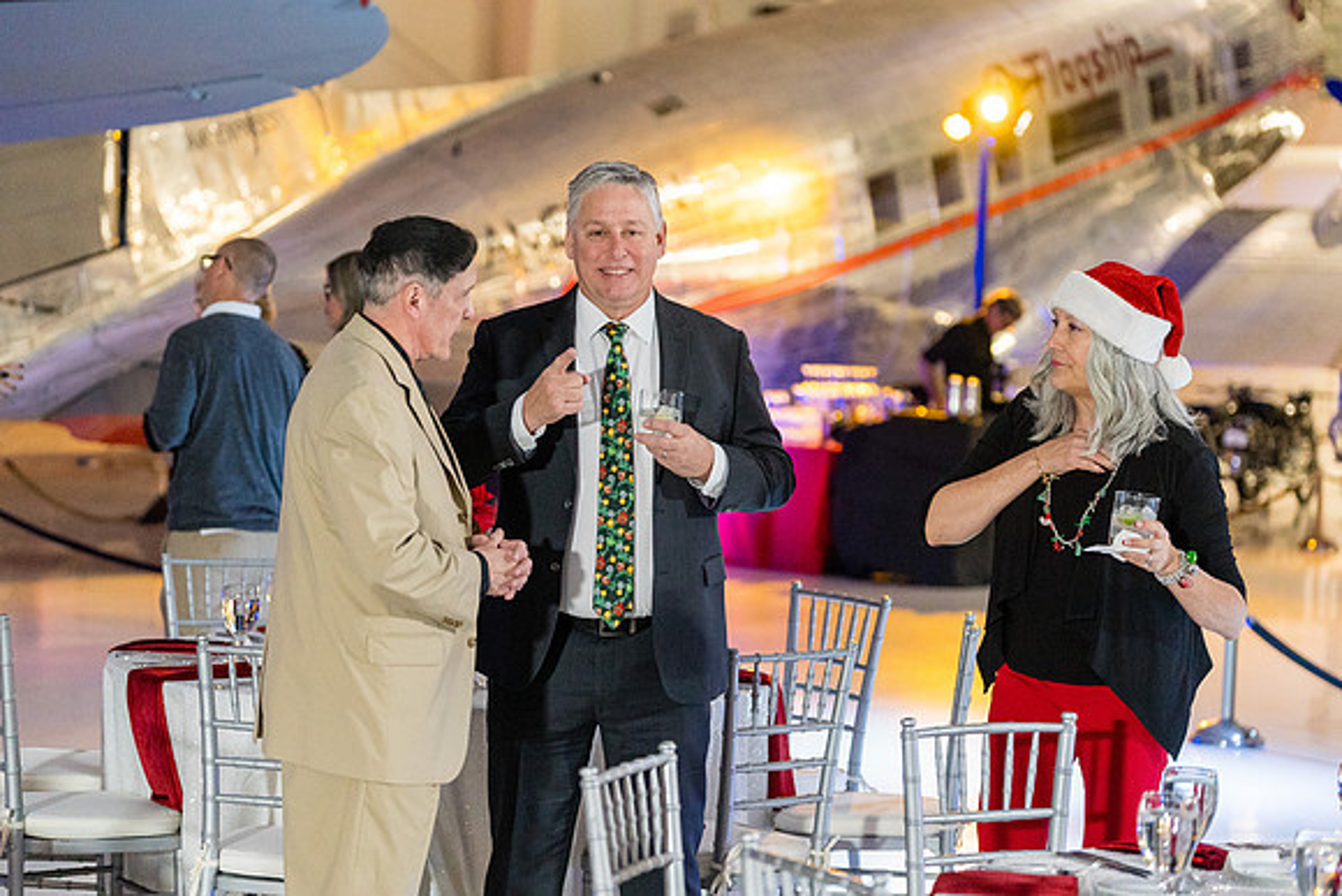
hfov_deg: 22.6
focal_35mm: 90
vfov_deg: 15.2
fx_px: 3356
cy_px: 448
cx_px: 671
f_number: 2.8
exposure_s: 1/250
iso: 3200
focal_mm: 90
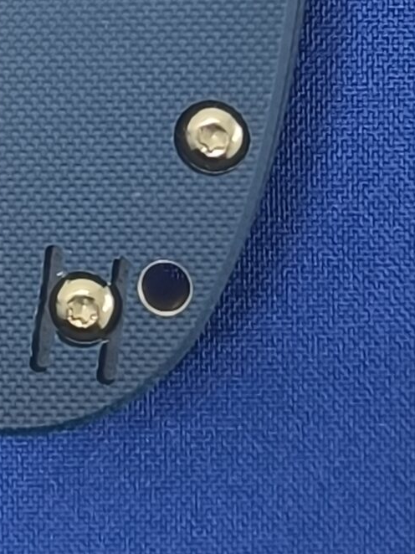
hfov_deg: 8.3
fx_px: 2847
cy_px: -336
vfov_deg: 10.6
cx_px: 83
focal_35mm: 178
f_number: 1.65
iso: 640
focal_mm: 6.14
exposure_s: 1/100
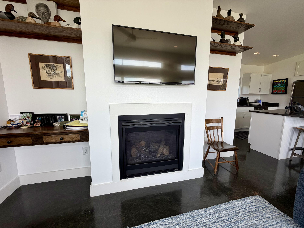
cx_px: 152
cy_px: 114
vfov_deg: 85.7
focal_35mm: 14
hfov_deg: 102.1
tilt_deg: -7.2
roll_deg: +0.0
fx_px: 123
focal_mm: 2.22
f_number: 2.2
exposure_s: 1/141
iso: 40
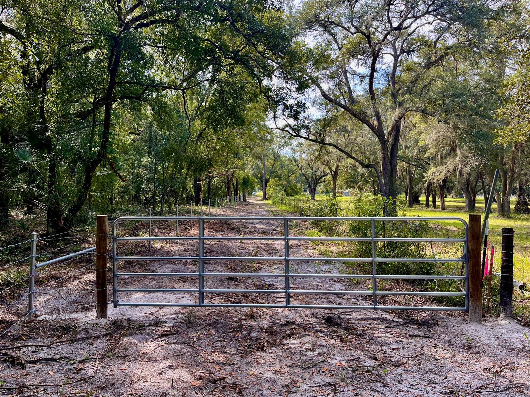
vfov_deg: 53.0
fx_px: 398
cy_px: 198
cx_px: 265
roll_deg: +0.4
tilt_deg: -2.2
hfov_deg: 67.3
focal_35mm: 26
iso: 50
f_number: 1.6
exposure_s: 1/483
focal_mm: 5.1
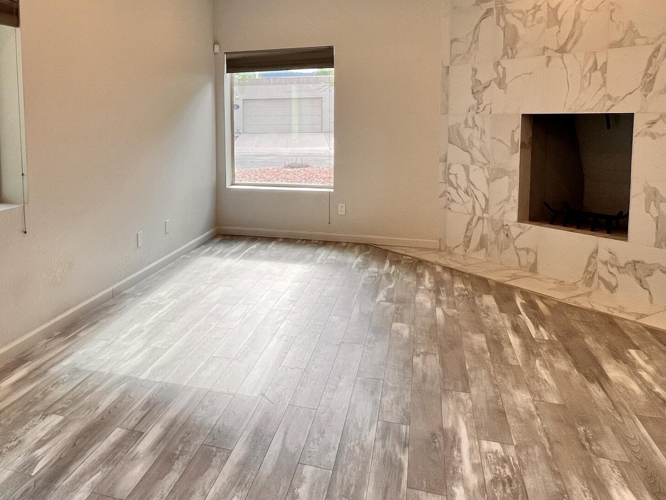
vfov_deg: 50.4
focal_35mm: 27
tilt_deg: -5.5
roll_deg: +1.2
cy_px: 167
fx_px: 519
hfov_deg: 63.5
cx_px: 218
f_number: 1.8
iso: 32
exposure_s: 1/120
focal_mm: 1.57
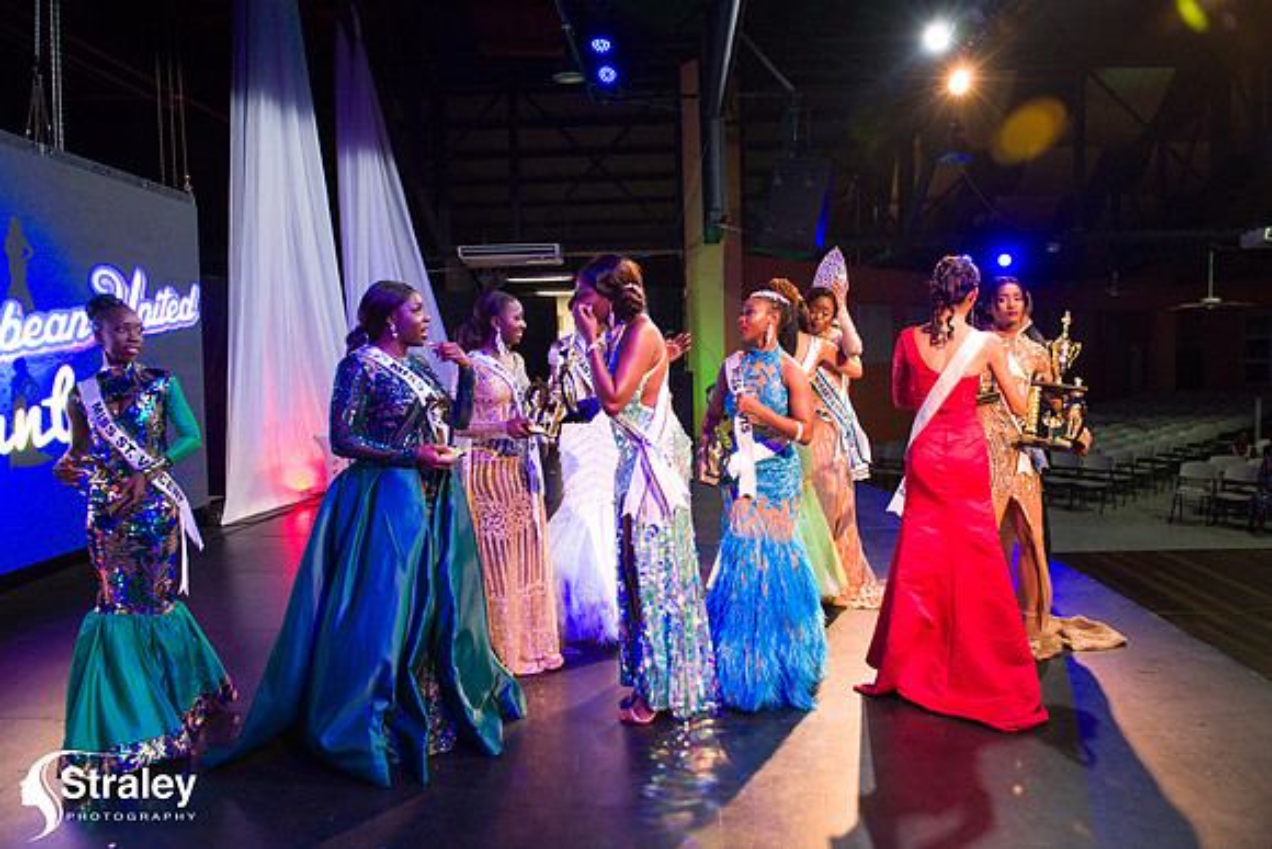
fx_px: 848
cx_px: 636
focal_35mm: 24
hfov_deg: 73.7
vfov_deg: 53.2
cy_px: 424
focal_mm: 24
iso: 4000
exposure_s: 1/160
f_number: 5
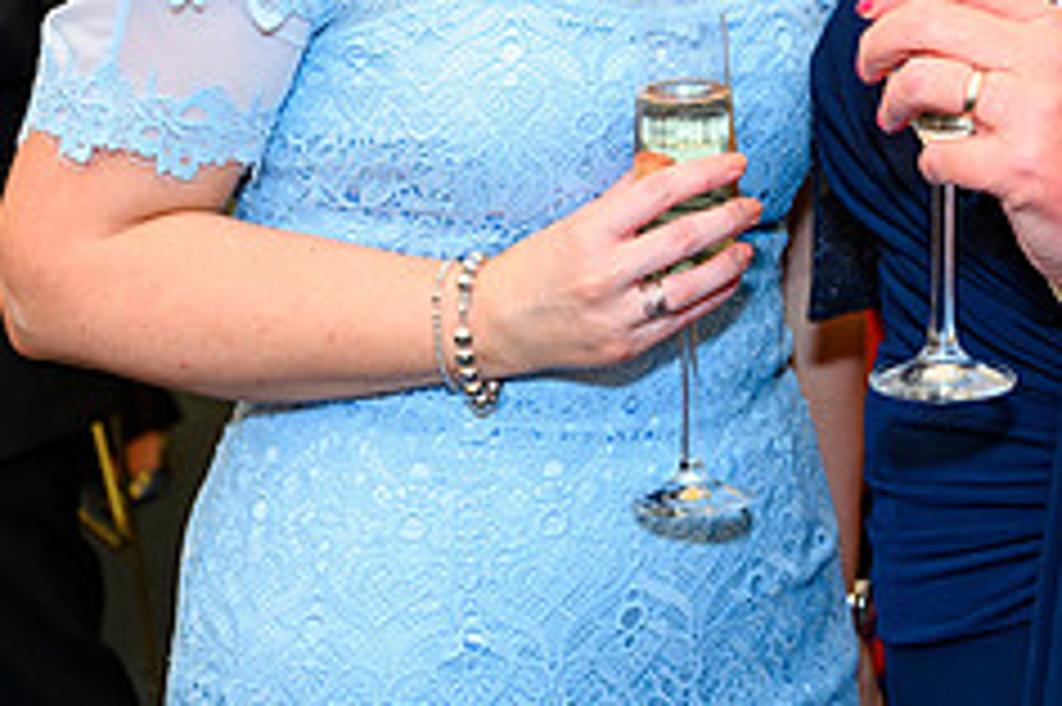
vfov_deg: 15.1
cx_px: 945
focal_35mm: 87
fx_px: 2565
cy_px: -139
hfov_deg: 22.8
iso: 1000
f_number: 4
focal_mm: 34.5
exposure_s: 1/125
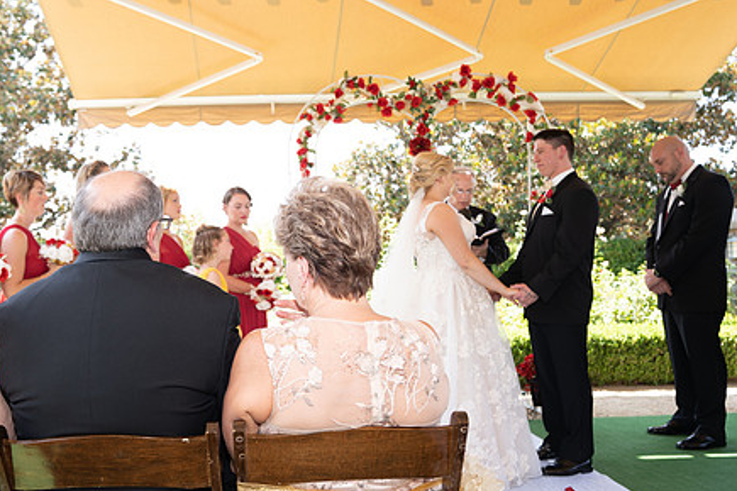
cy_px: 272
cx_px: 271
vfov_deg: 41.1
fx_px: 655
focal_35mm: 32
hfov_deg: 57.9
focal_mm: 24
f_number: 3.2
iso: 200
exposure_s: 1/250
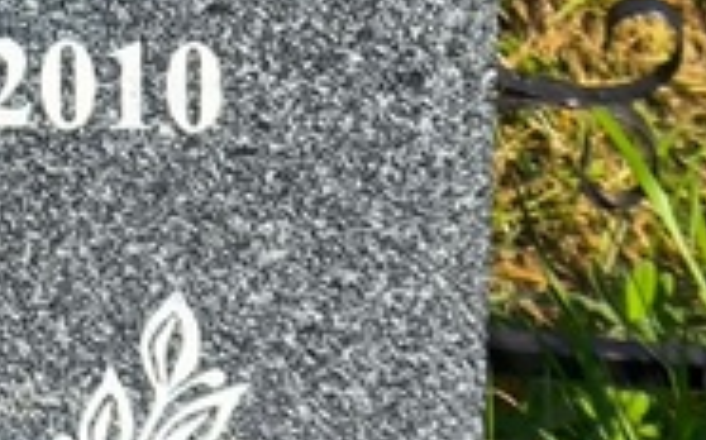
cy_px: -72
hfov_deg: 9.1
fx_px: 4384
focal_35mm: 228
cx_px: -139
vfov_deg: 5.7
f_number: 1.7
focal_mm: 4.71
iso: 50
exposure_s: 1/1474
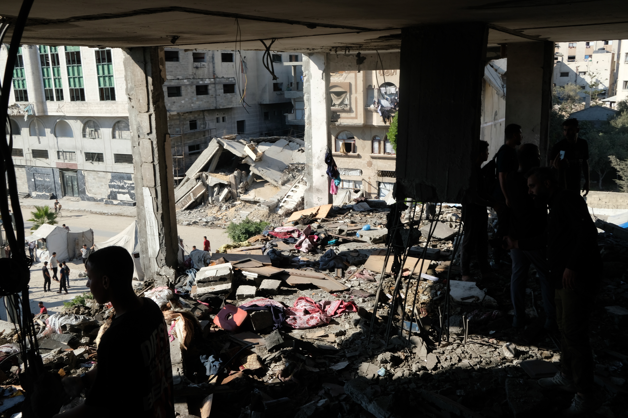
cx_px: 314
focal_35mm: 35
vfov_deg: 37.9
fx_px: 611
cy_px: 209
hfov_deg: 54.4
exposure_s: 1/125
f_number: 13
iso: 200
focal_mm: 23
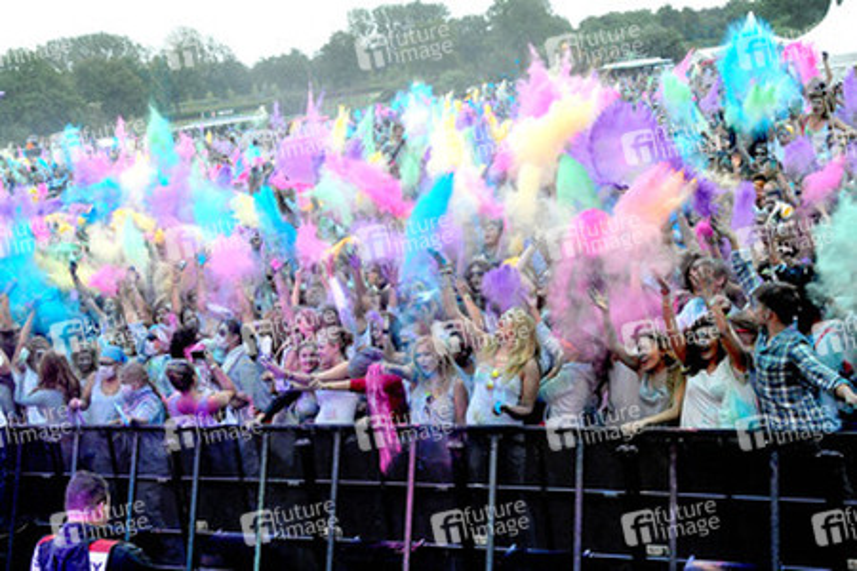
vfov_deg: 35.5
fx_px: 893
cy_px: 286
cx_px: 428
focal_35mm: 38
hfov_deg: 51.3
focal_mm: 25
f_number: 6.3
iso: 400
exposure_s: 1/250
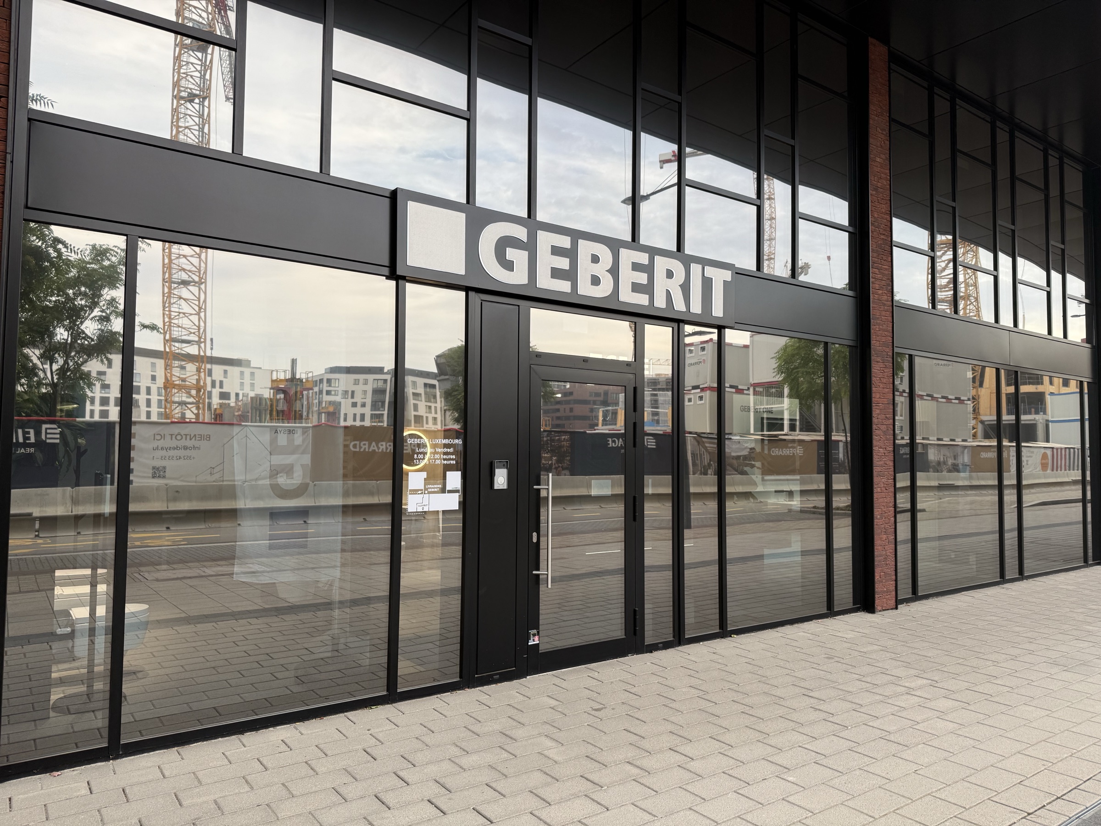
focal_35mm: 24
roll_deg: -0.4
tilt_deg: +3.2
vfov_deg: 56.8
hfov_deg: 71.6
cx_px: 550
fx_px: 763
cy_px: 413
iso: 64
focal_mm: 6.76
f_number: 1.78
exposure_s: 1/207
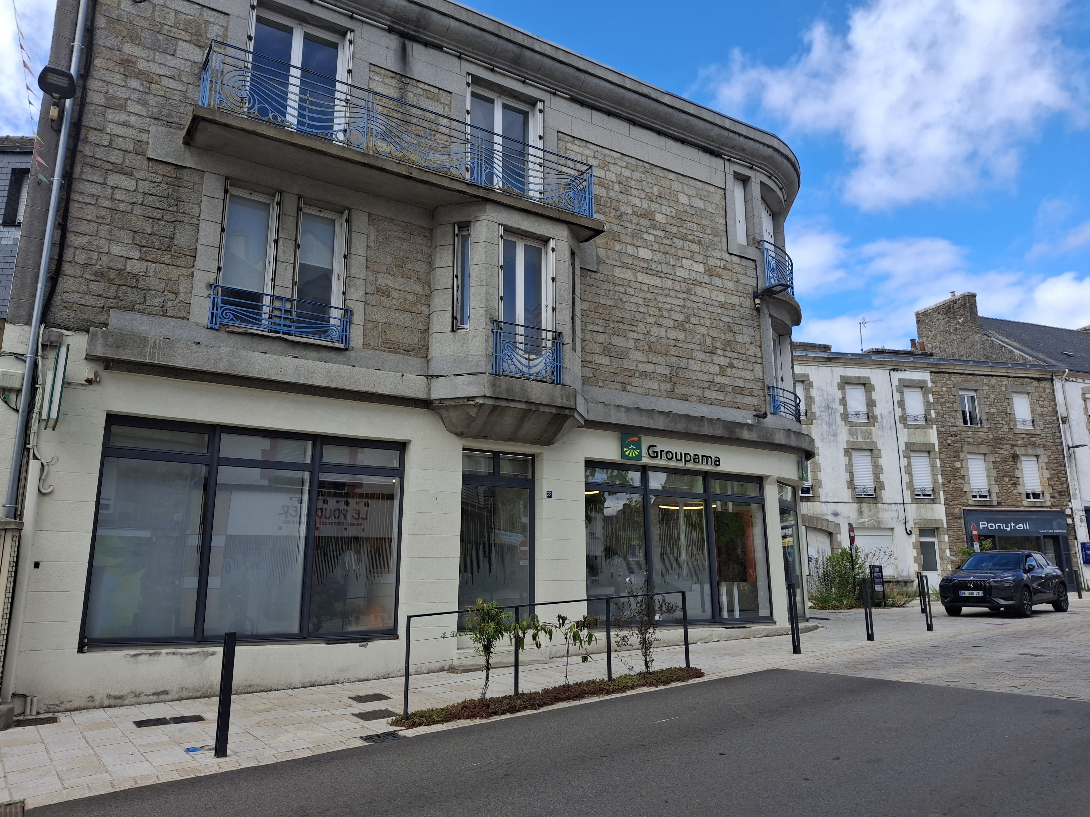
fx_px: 787
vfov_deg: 54.9
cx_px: 545
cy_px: 408
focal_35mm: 25
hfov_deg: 69.4
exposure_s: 1/724
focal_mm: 4.69
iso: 25
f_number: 1.8
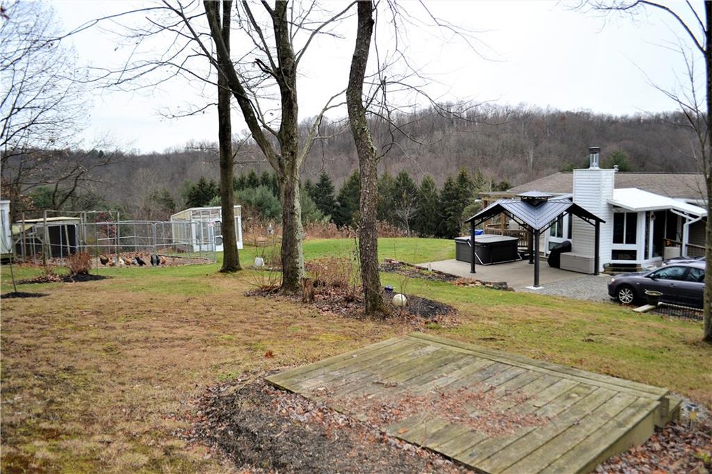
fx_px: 534
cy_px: 237
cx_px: 356
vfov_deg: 47.9
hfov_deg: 67.4
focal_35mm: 27
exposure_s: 1/125
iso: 125
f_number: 4
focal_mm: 18
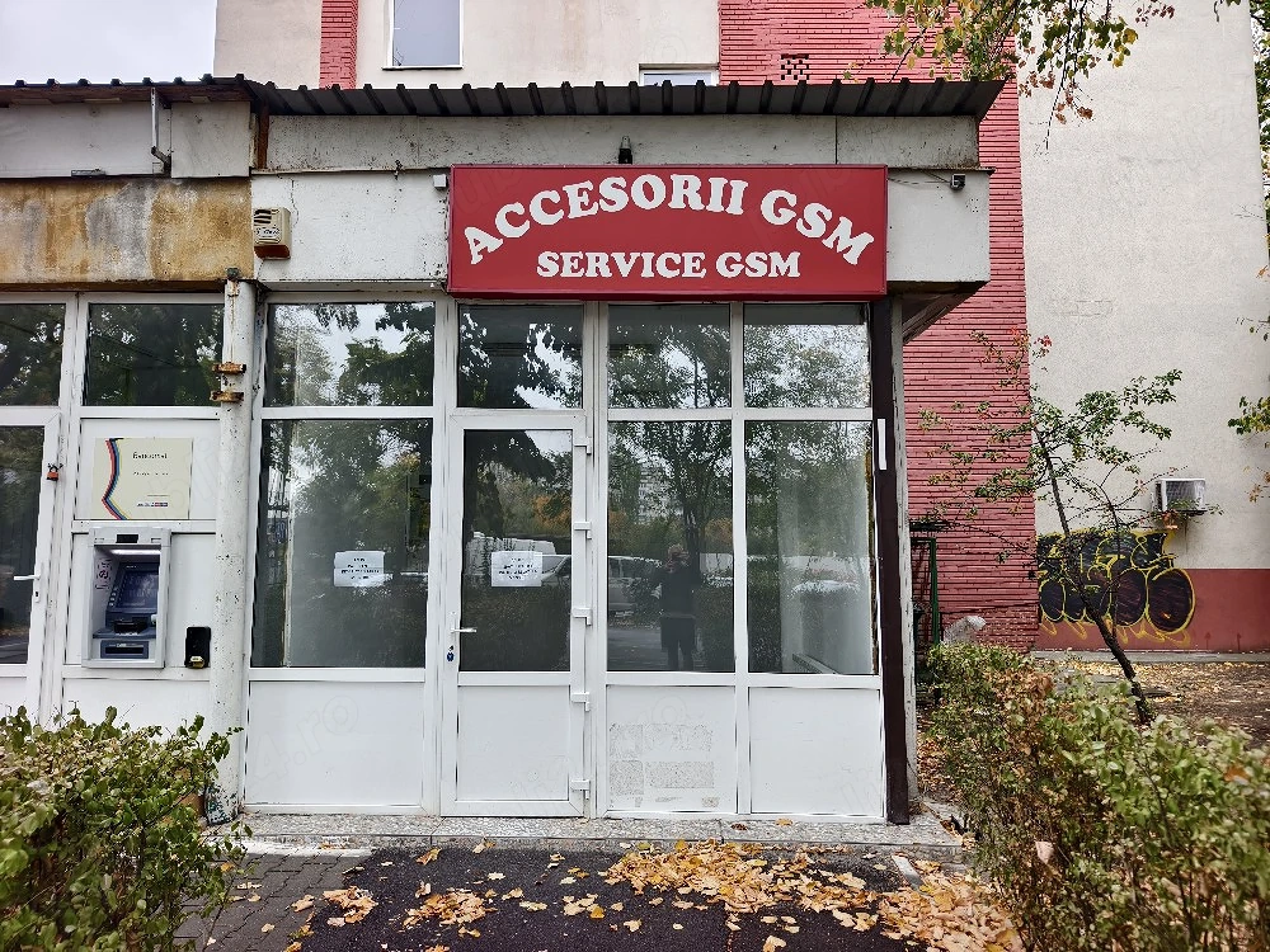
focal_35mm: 23
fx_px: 844
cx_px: 635
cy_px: 476
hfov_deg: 73.9
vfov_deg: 58.9
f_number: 1.75
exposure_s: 1/125
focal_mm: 8.67
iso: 50
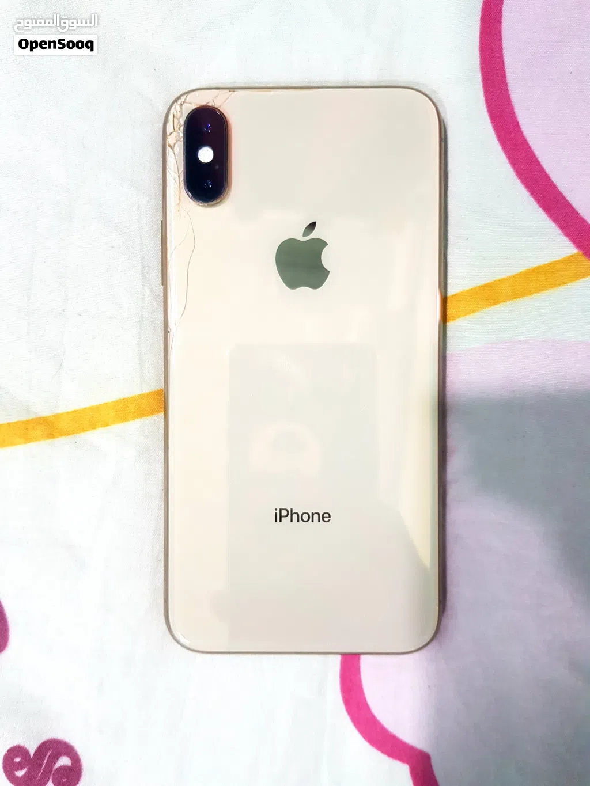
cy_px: 393
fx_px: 591
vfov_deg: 67.3
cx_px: 295
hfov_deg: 53.1
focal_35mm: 26
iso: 200
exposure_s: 1/50
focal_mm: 4.3
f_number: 1.7
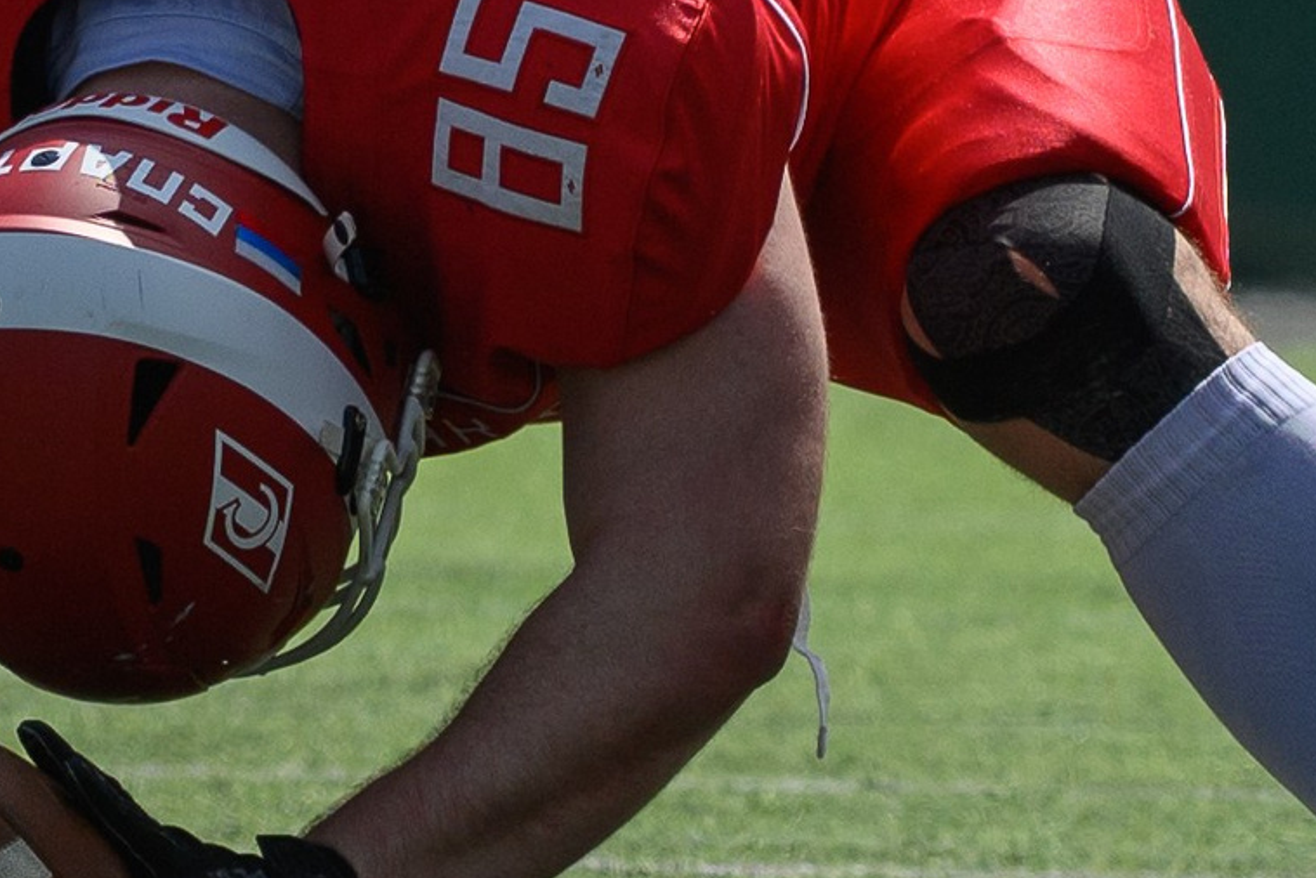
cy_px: -80
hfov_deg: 2.2
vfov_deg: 1.5
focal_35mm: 940
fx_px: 34373
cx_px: 562
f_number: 5.6
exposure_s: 1/2000
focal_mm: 130
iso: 200
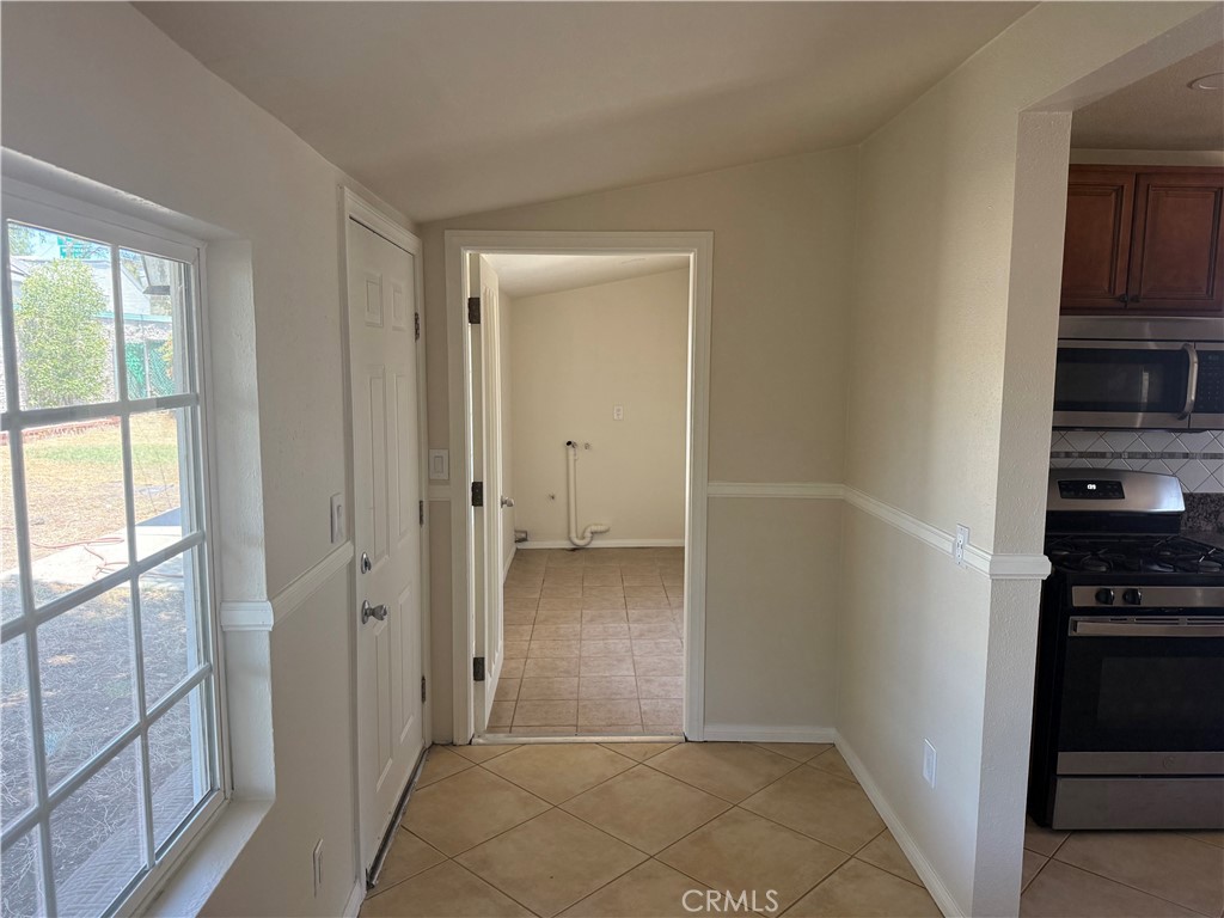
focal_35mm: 24
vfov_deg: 56.8
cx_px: 612
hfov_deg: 71.6
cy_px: 459
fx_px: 849
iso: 200
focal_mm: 6.76
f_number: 1.78
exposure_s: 1/75
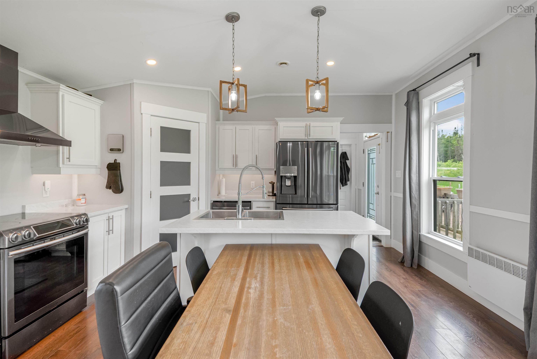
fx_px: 254
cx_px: 268
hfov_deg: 93.3
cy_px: 180
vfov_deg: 70.5
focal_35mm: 17
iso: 320
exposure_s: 1/125
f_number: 5.6
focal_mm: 17
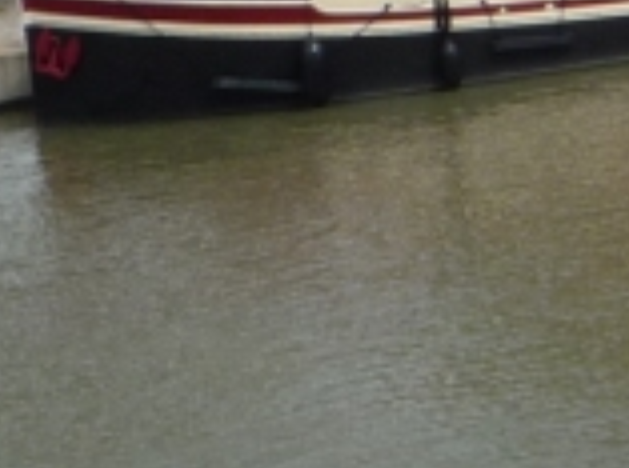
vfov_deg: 6.0
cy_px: -256
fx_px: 4387
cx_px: 1799
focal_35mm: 242
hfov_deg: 7.4
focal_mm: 6.5
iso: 100
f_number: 5.6
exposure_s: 1/400
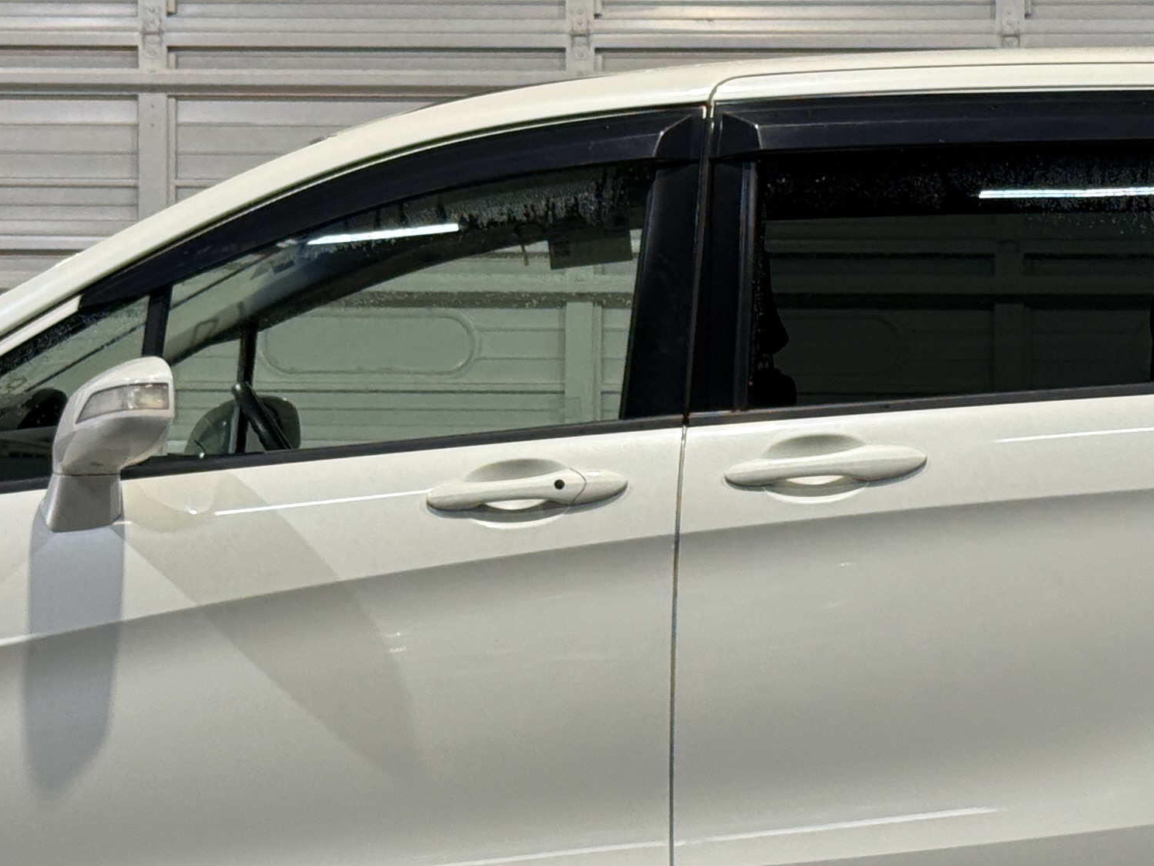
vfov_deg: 11.4
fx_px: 4334
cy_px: 570
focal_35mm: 130
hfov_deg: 15.2
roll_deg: -0.5
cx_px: 618
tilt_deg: -0.3
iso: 64
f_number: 1.78
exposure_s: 1/60
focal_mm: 6.76
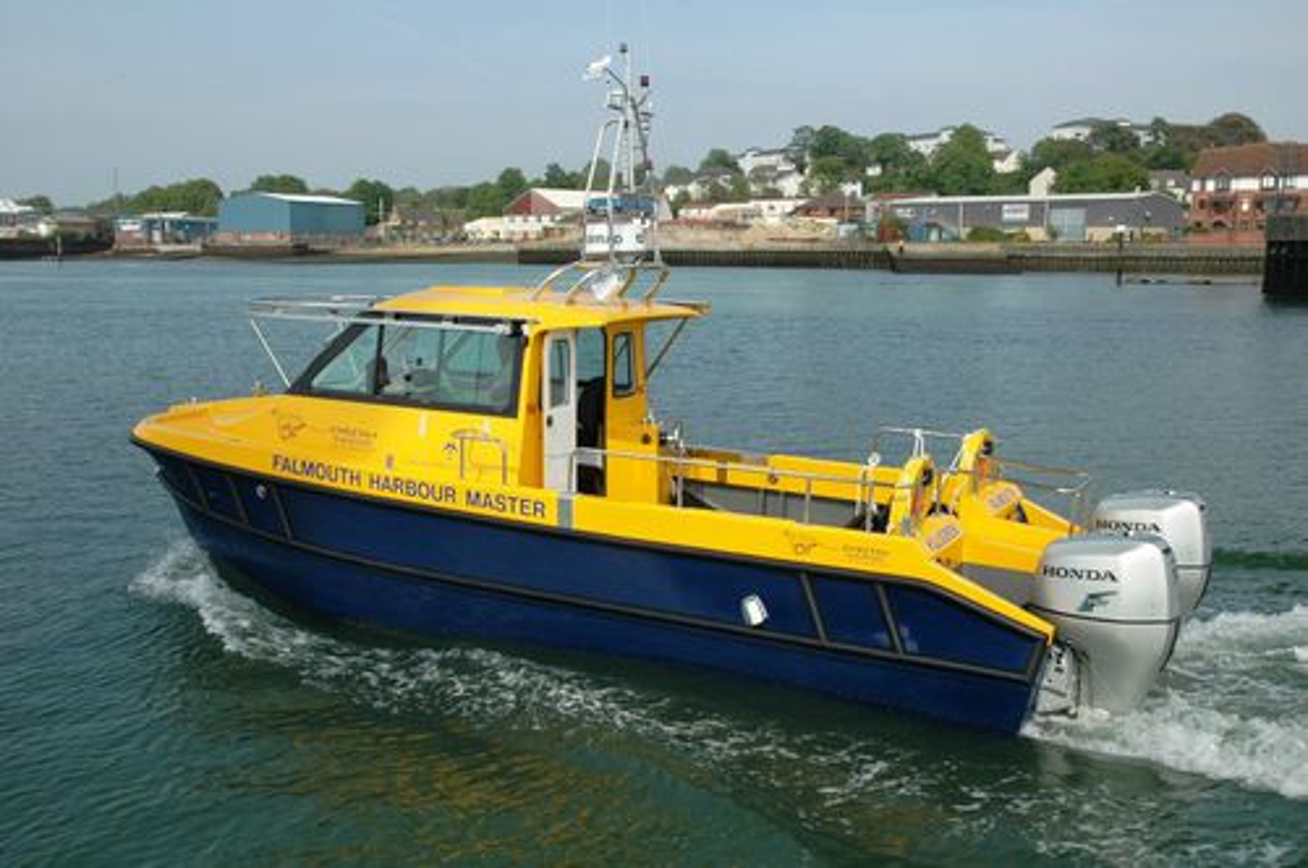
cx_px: 654
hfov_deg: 51.3
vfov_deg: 35.4
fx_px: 1361
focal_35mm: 38
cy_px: 434
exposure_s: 1/320
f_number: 9
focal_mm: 25
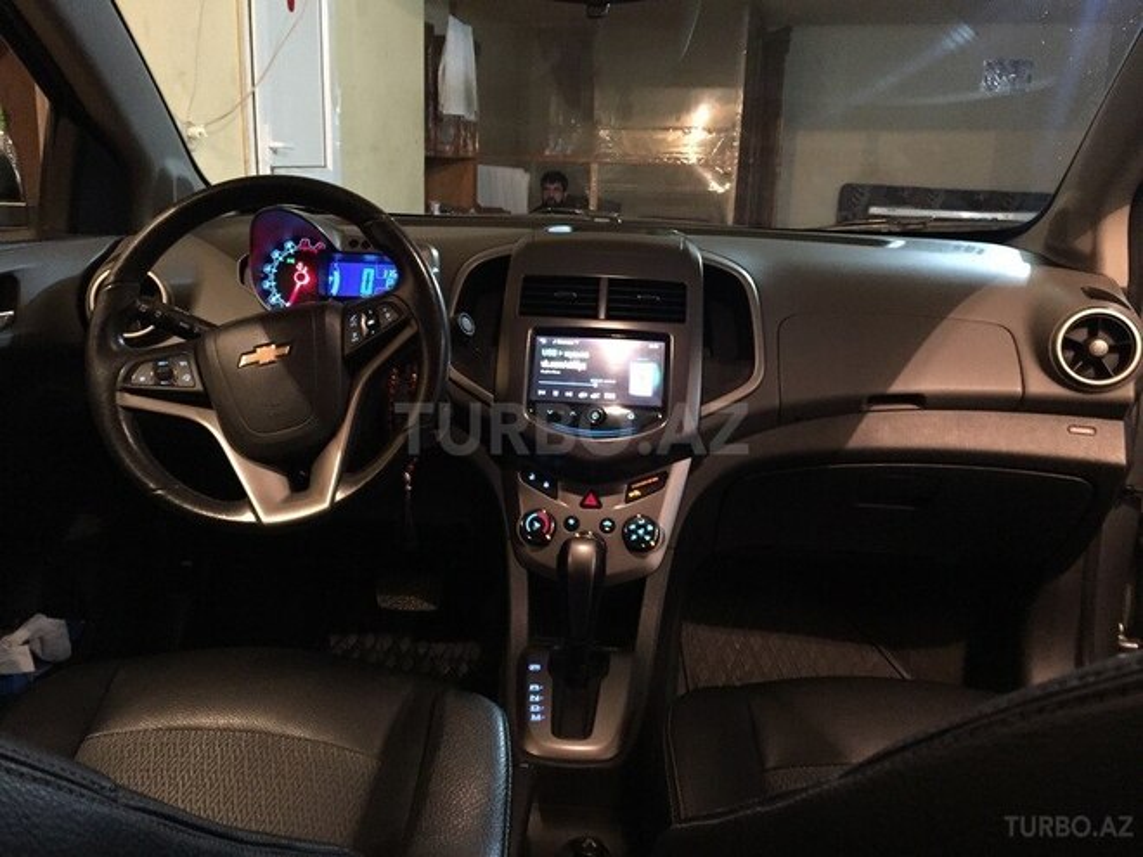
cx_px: 572
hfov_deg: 61.7
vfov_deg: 48.2
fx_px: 958
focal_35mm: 29
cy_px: 428
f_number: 2.2
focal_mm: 4.15
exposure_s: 1/17
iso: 500
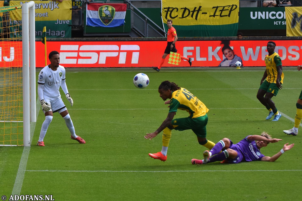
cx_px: 151
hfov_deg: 13.0
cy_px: 100
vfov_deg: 8.7
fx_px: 1321
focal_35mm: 158
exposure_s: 1/1000
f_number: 4
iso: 320
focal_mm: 105
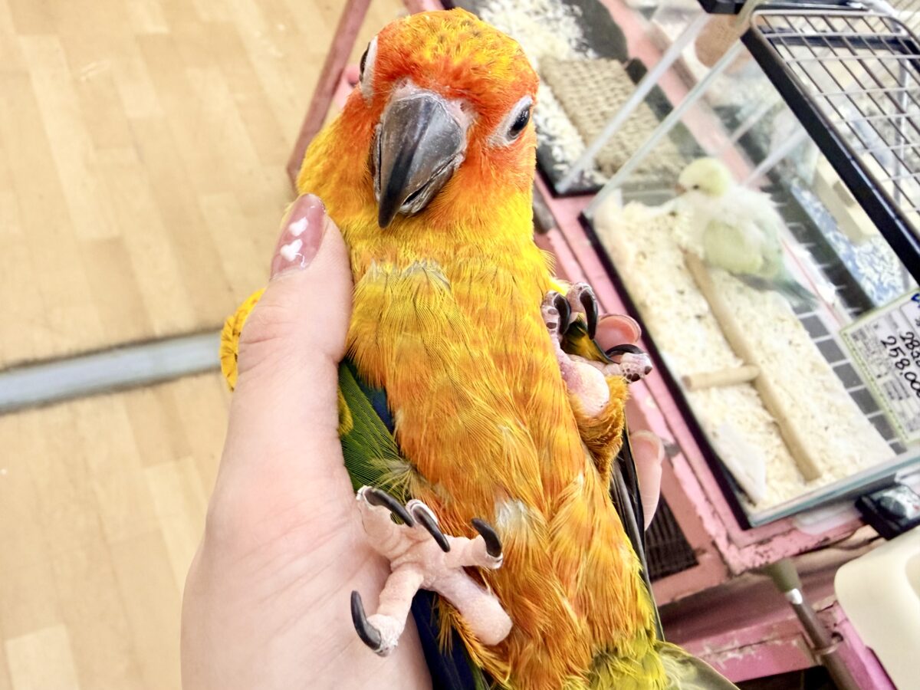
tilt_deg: -53.7
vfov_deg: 56.8
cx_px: 460
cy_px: 345
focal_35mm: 24
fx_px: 638
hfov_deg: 71.6
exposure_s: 1/50
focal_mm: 2.22
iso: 320
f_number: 2.2
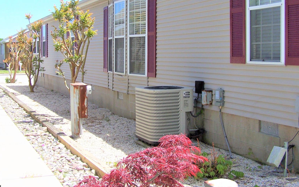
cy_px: 61
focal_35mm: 50
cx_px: 141
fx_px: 407
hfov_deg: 40.3
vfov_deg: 25.7
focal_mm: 6.3
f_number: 4
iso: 80
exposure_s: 1/500
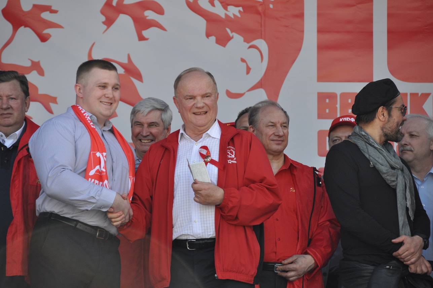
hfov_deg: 8.9
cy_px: 144
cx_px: 216
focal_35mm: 232
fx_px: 2793
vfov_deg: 5.9
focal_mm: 155
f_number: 5.6
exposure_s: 1/400
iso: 400
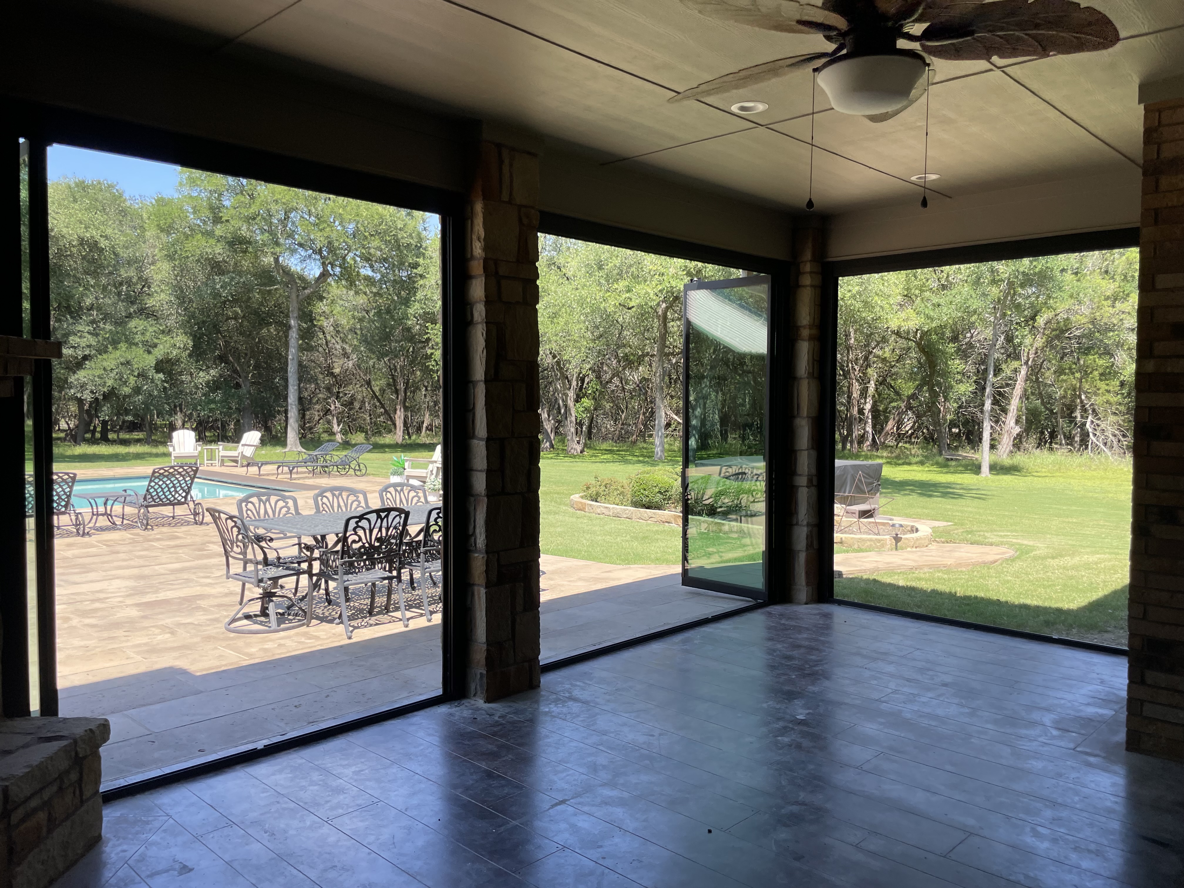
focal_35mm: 26
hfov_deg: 67.3
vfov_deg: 53.1
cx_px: 592
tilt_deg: -2.1
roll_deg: -0.2
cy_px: 444
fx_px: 889
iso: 32
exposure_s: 1/698
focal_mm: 4.2
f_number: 1.6
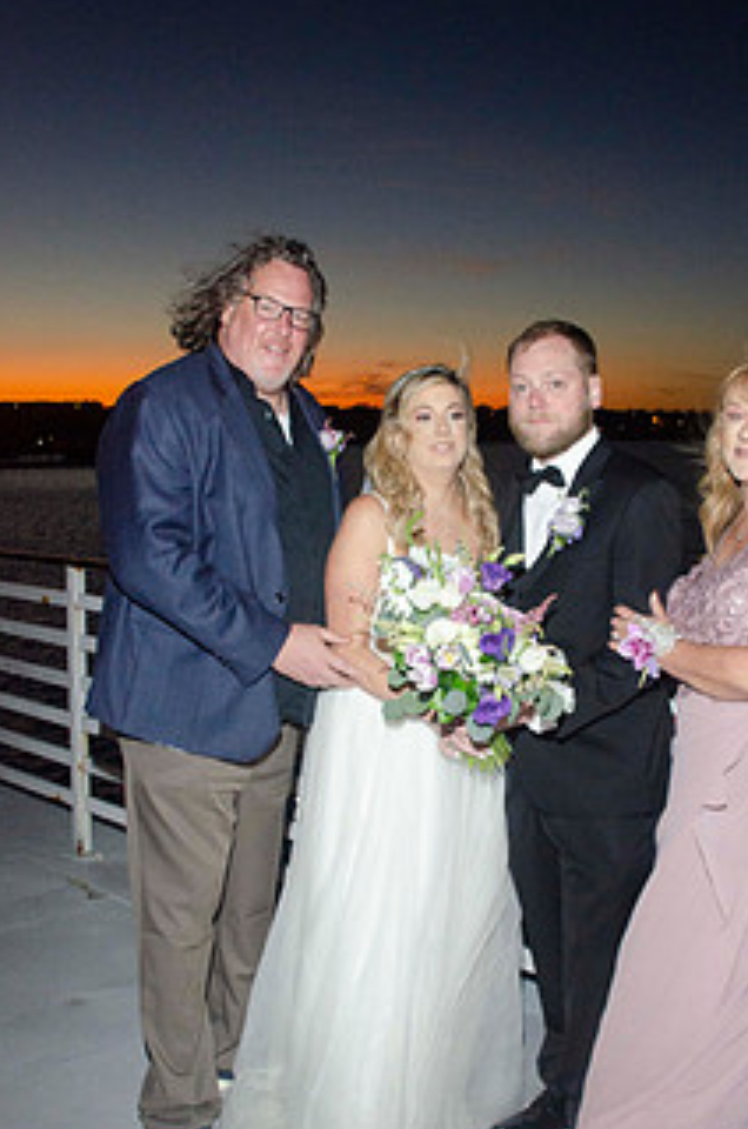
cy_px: 642
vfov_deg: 50.6
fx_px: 1189
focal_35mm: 38
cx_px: 512
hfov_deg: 34.5
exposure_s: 1/60
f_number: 5.6
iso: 800
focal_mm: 18
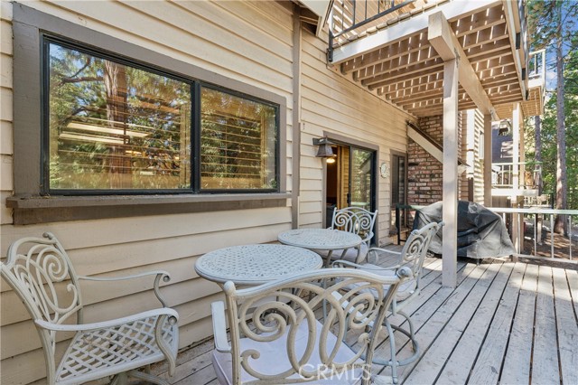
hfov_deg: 95.7
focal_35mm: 16
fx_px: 262
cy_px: 192
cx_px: 289
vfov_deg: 72.7
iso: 100
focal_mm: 16.3
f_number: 13
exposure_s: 1/2.5
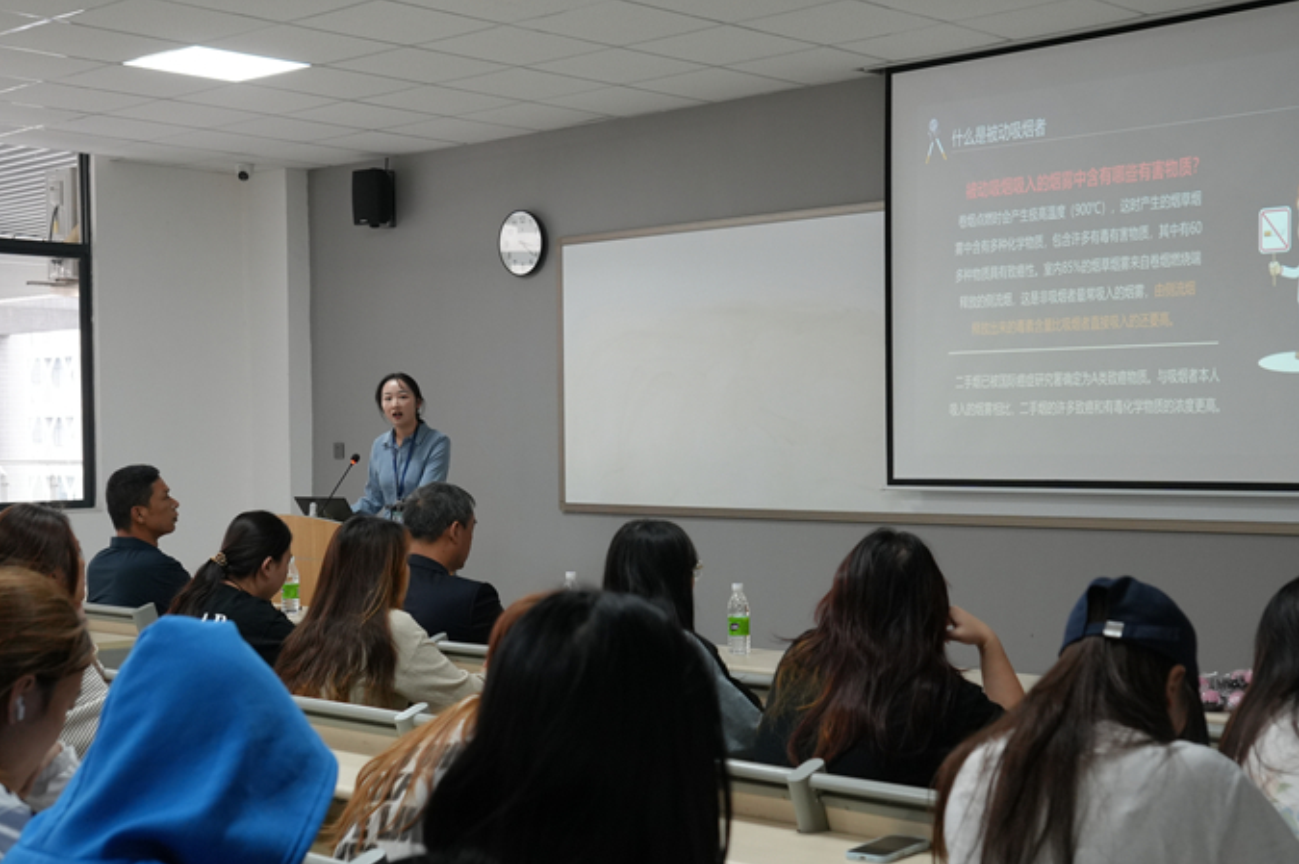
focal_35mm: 51
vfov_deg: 26.4
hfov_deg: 38.9
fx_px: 1841
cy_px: 469
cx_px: 675
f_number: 4
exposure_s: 1/160
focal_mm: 28.7
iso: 1000
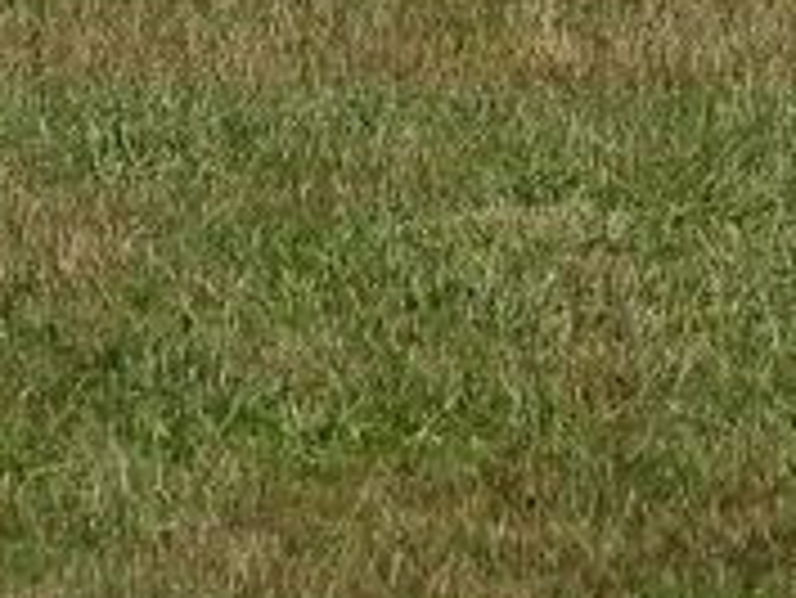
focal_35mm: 701
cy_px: -652
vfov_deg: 2.1
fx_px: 16131
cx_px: 994
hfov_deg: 2.8
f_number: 4
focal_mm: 27.9
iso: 100
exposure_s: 1/1250
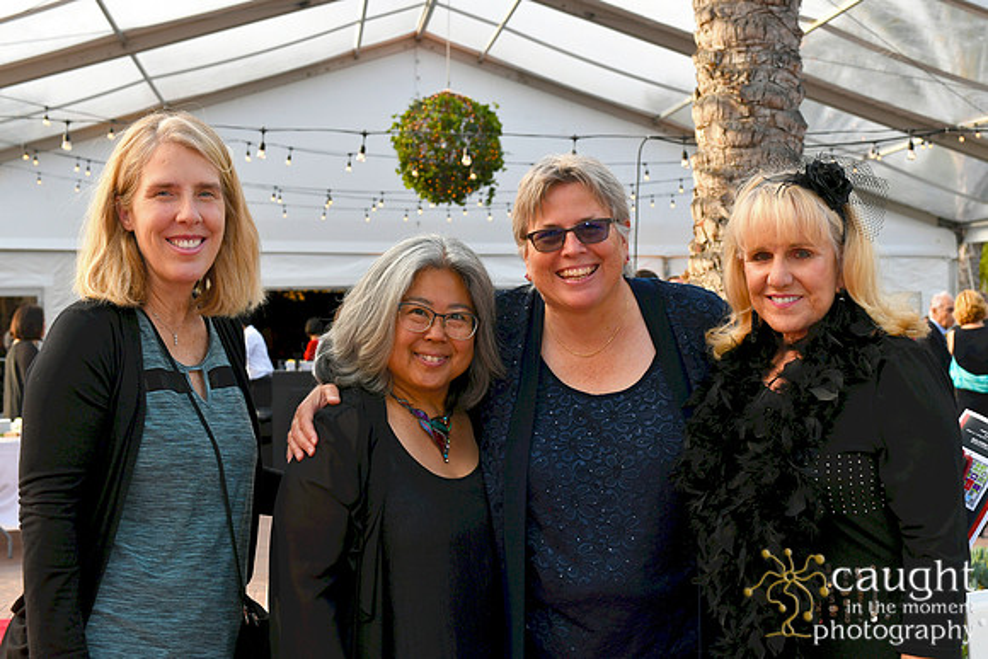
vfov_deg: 31.9
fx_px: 1153
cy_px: 330
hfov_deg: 46.4
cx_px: 494
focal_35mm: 42
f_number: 6.3
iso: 400
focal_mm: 42
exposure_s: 1/160
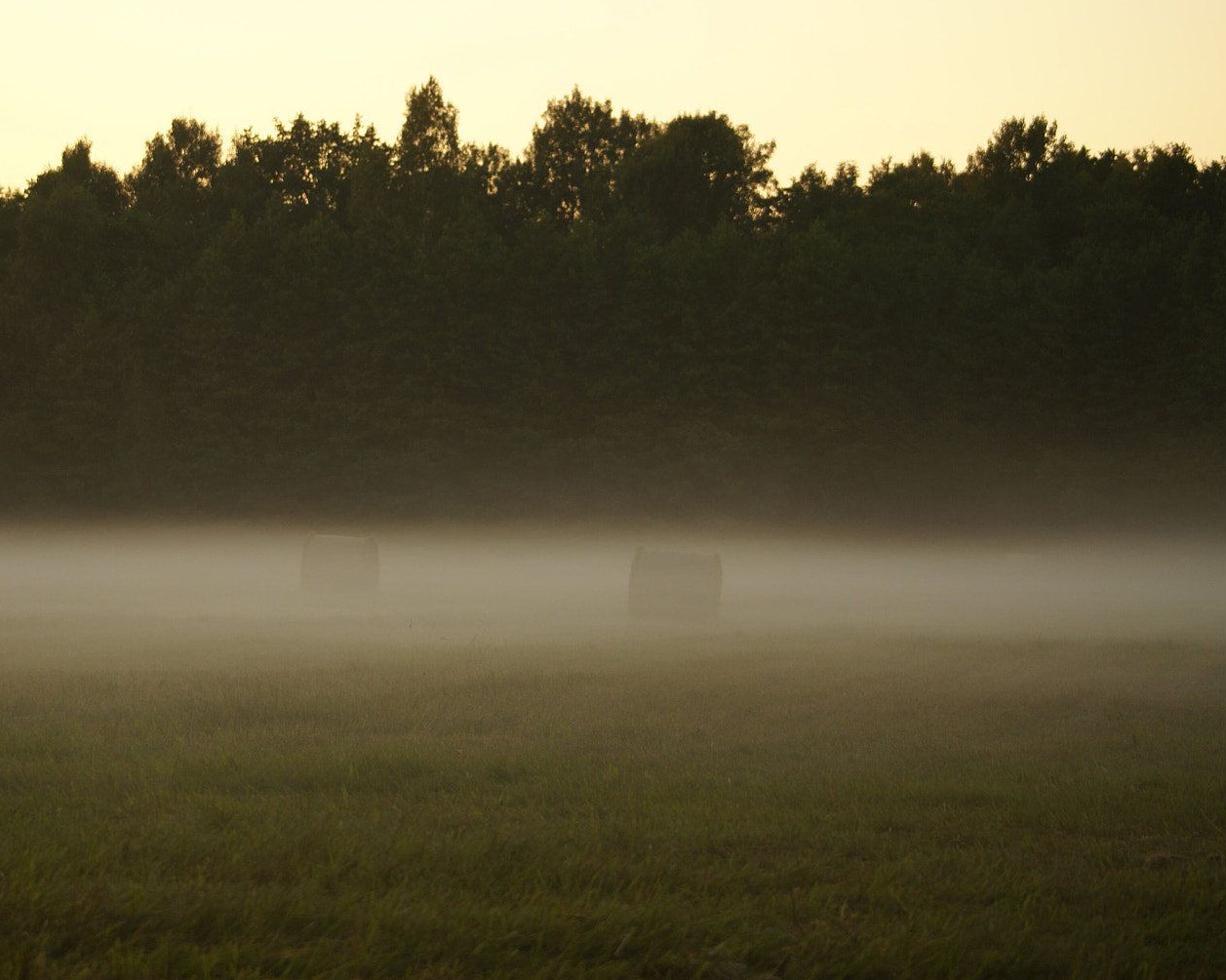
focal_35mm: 135
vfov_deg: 11.5
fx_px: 4883
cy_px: 463
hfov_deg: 14.3
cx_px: 483
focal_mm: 75
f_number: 4.5
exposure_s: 1/125
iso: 100
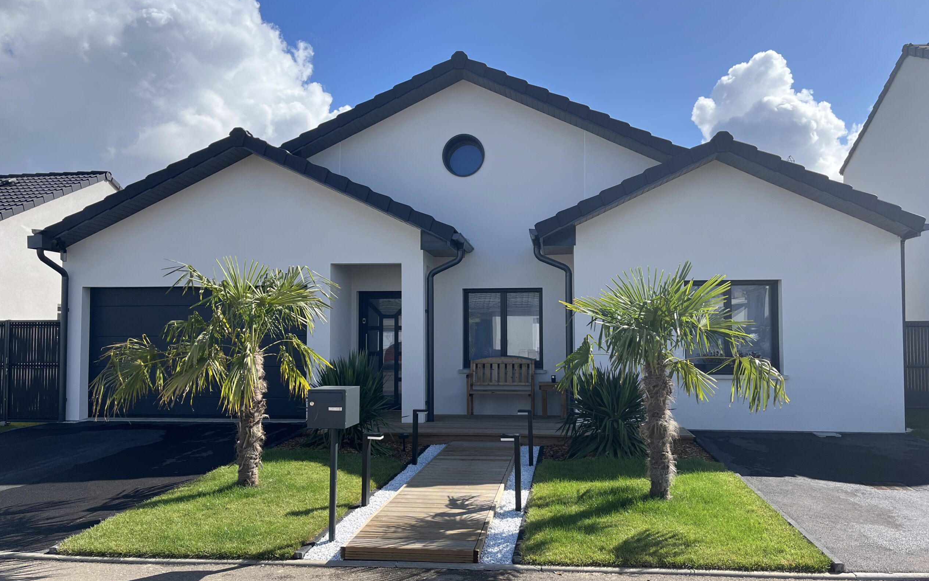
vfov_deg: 44.5
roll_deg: +0.7
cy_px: 303
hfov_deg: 66.5
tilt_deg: +2.3
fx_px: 709
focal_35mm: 28
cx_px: 471
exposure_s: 1/3311
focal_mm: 5.1
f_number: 1.6
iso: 50
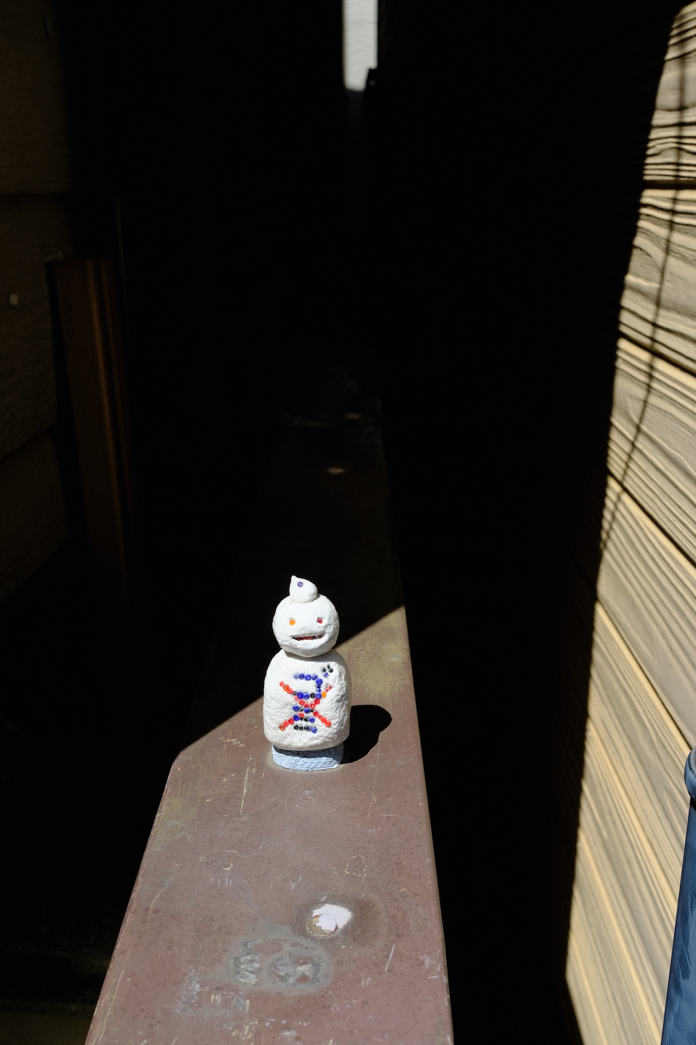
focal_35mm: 35
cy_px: 522
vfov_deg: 54.4
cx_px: 348
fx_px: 1015
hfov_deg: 37.9
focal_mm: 23
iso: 500
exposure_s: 1/1000
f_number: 8
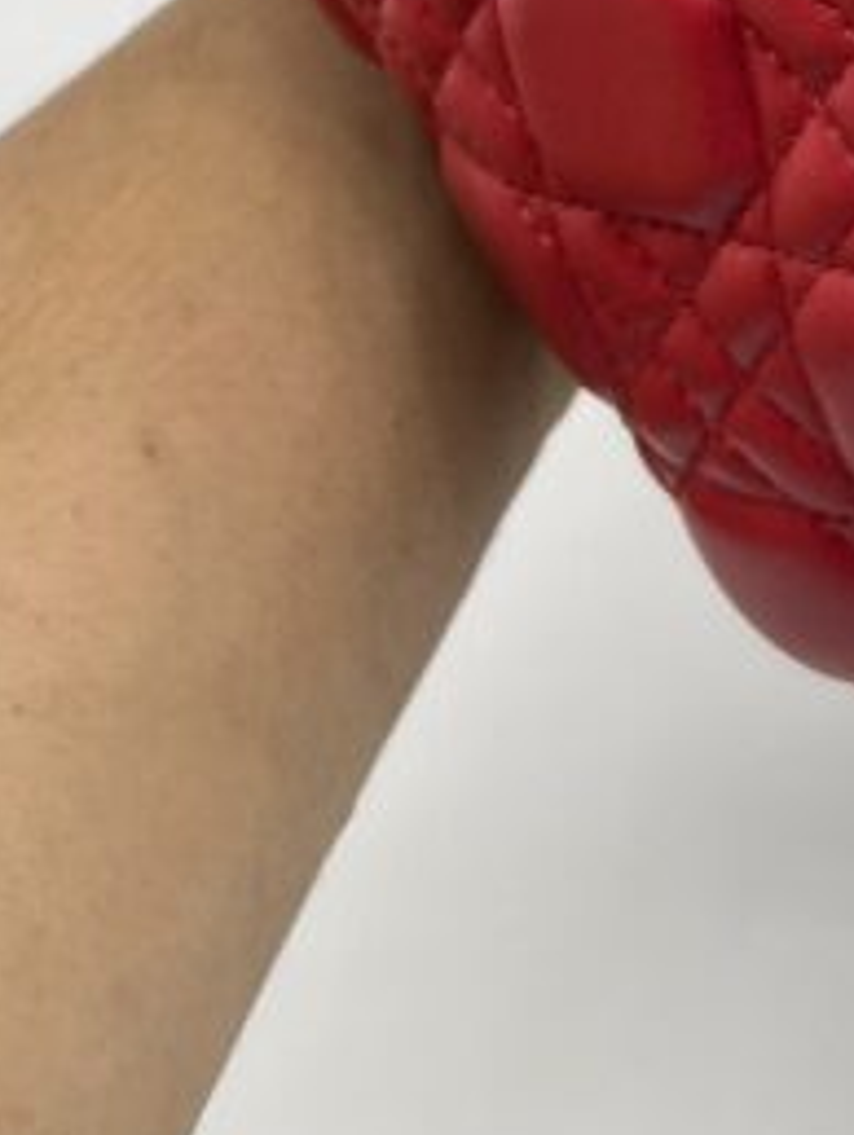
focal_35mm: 103
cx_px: 1092
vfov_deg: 17.4
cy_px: -493
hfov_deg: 13.9
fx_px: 3383
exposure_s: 1/100
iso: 40
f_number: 1.5
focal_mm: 5.7
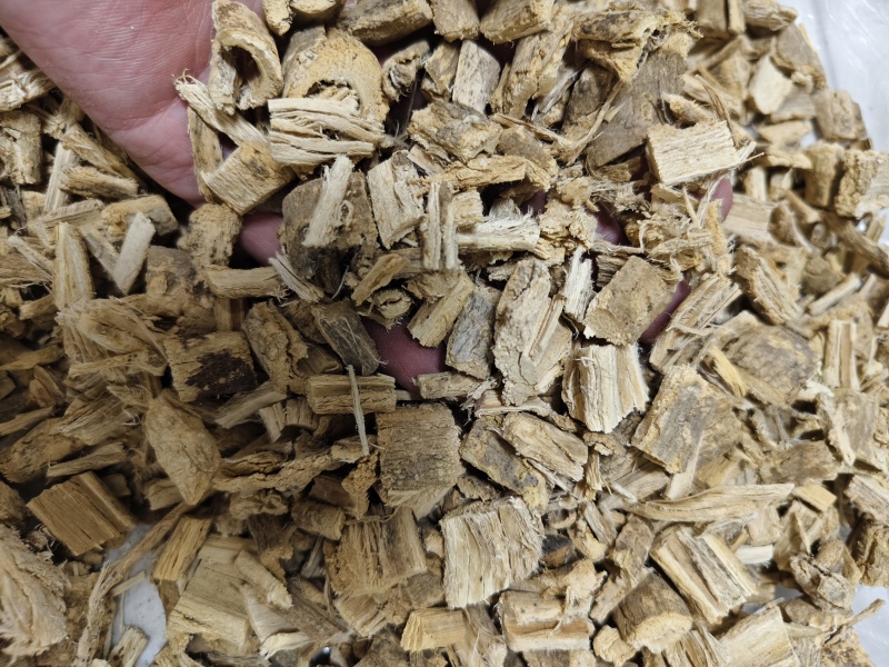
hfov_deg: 73.9
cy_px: 334
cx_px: 444
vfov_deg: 58.9
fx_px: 591
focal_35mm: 23
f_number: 1.88
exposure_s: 1/50
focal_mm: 5.56
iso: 596
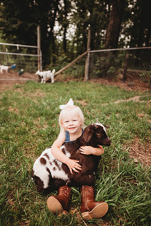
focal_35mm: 24
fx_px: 151
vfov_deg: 73.7
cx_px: 76
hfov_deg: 53.1
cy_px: 113
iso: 100
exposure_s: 1/400
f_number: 2.2
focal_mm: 24
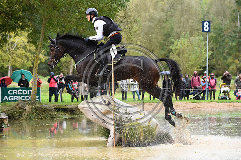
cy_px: 80
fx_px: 749
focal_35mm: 112
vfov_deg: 12.2
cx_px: 120
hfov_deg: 18.3
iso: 1800
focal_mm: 112
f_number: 4.5
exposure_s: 1/1250
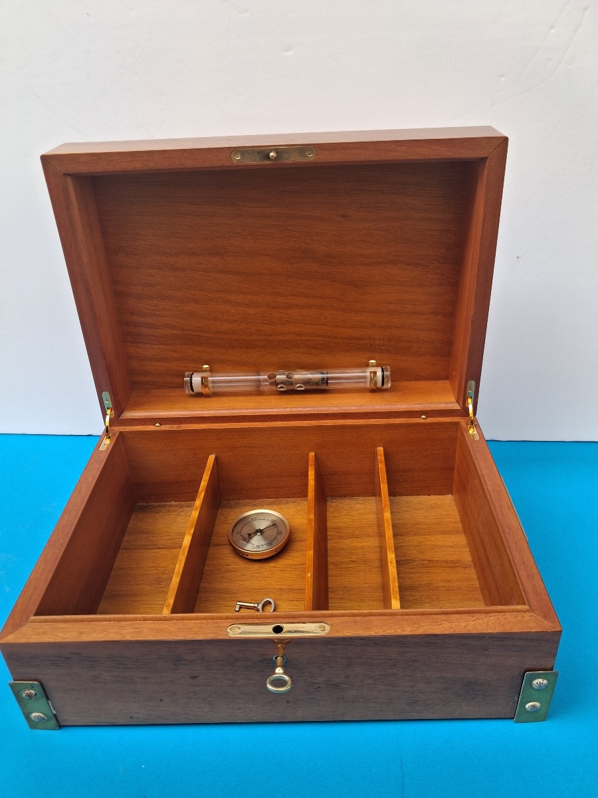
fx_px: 622
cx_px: 299
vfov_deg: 65.3
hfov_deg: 51.4
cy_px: 399
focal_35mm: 27
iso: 40
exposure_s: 1/120
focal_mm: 4
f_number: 1.8
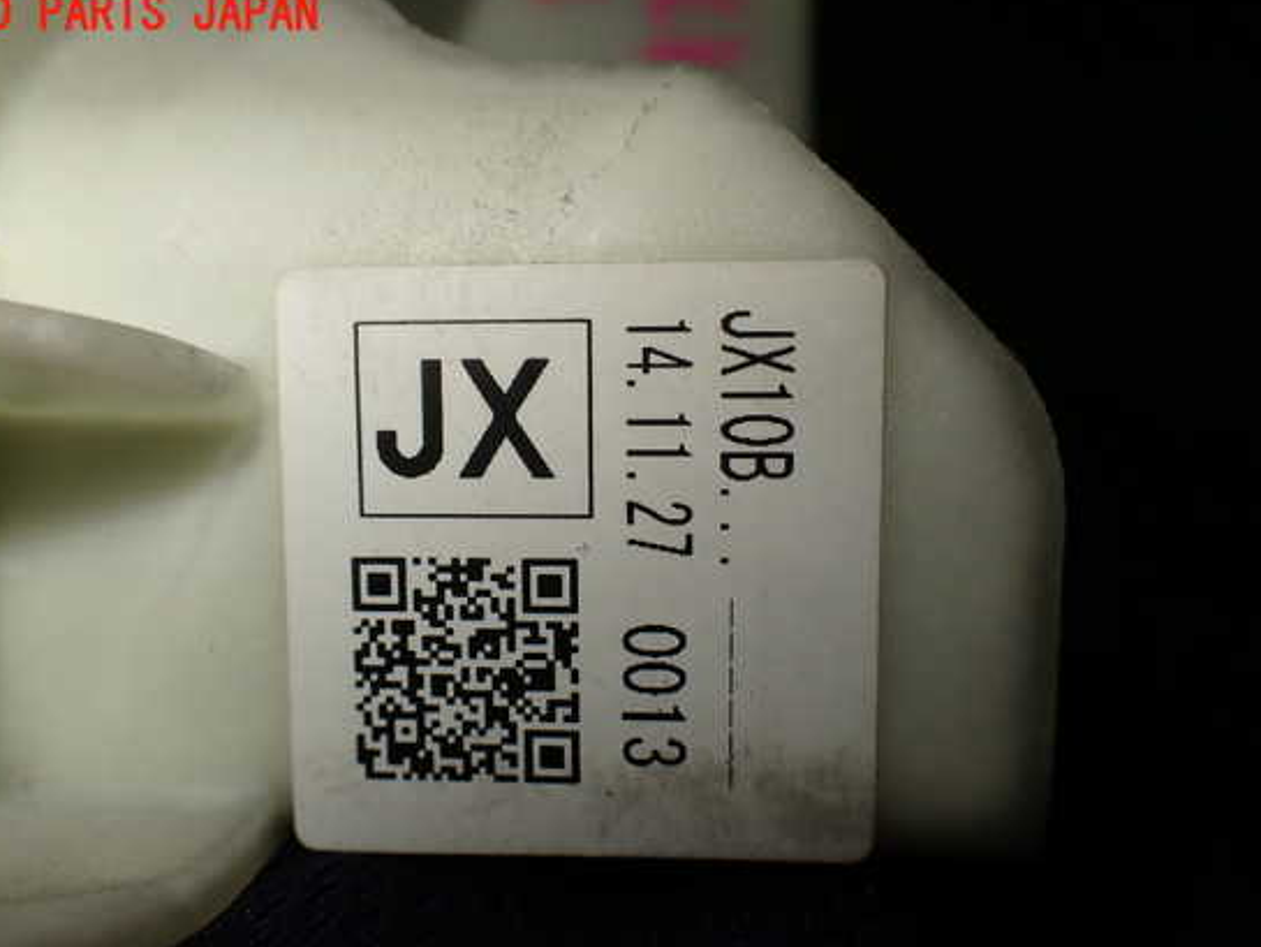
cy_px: 507
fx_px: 1202
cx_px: 592
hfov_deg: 55.3
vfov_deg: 42.9
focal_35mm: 33
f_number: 3.2
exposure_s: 1/160
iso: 100
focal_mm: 5.4
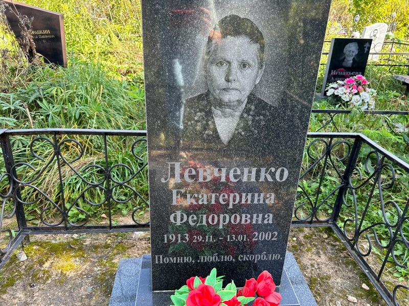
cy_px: 153
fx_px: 307
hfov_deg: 67.3
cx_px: 204
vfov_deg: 53.1
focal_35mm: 26
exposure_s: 1/188
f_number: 1.5
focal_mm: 5.7
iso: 40
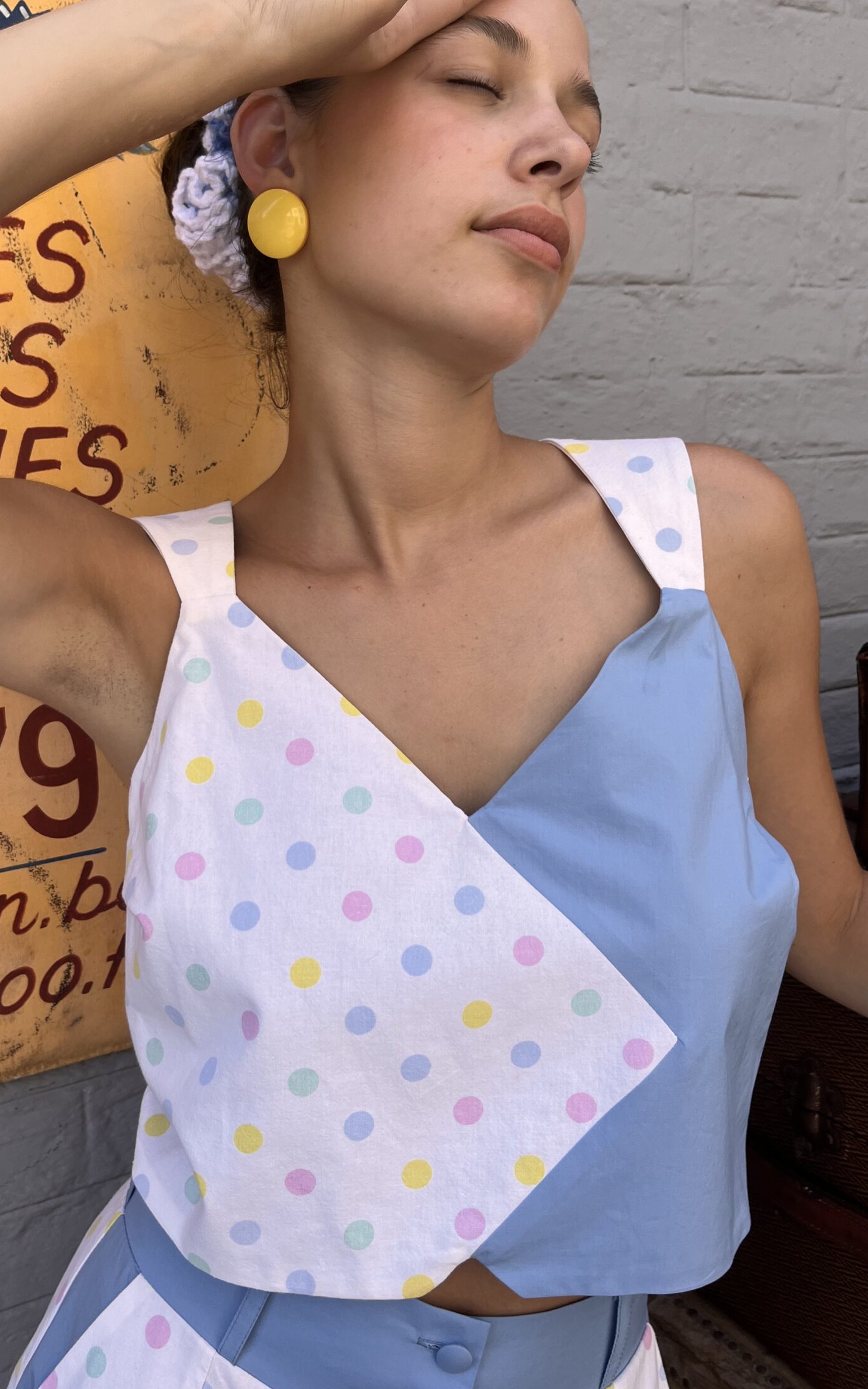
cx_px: 380
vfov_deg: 59.6
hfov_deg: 39.4
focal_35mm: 32
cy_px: 636
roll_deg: +2.6
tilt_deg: -9.5
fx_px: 1211
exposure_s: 1/696
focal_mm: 5.1
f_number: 1.6
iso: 50
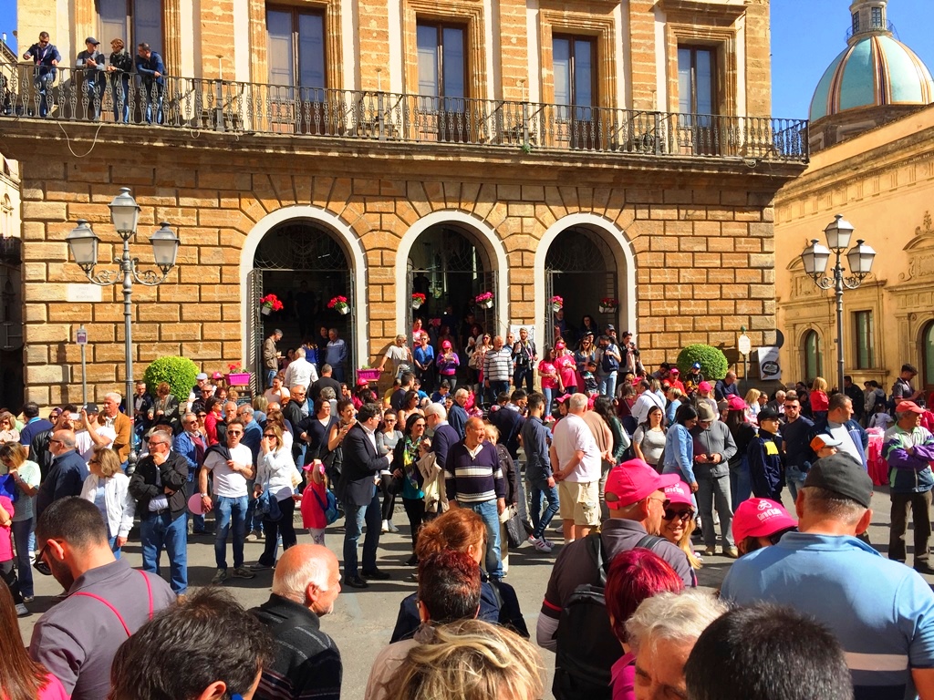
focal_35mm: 29
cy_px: 350
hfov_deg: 61.7
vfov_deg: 48.2
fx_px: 782
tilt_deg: +2.1
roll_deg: +0.6
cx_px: 467
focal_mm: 4.15
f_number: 2.2
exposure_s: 1/1464
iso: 32
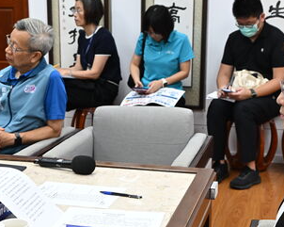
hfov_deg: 26.8
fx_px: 596
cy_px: 161
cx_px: 151
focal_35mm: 71
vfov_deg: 21.4
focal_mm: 38
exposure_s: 1/160
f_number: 5
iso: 1600
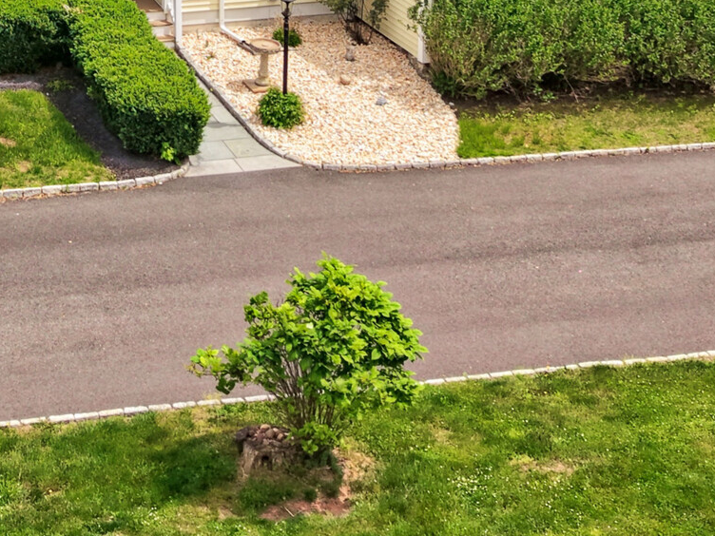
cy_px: -407
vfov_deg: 13.6
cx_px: 44
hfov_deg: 19.6
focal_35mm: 98
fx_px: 2024
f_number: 1.8
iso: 180
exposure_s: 1/6000
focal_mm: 8.7
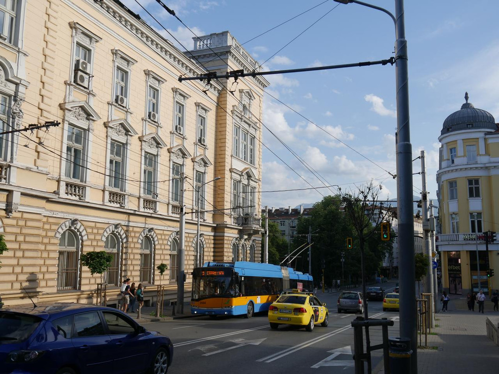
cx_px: 250
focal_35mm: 34
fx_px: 490
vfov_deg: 41.8
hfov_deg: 53.9
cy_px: 187
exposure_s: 1/500
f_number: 6.3
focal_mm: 17
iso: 200
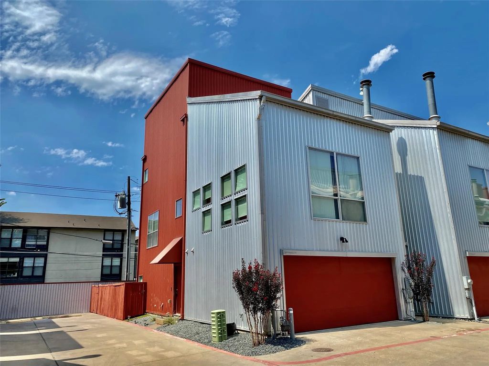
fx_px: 367
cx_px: 244
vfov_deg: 53.1
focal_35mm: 26
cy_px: 183
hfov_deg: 67.3
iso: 32
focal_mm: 4.25
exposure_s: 1/3846
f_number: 1.8
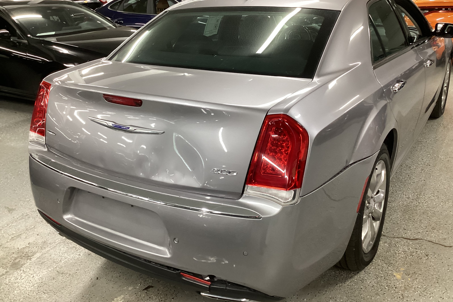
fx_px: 415
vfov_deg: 40.0
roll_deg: +1.7
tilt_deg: -22.5
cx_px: 232
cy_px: 141
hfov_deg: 57.2
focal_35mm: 33
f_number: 2.4
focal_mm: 3.3
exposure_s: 1/50
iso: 250
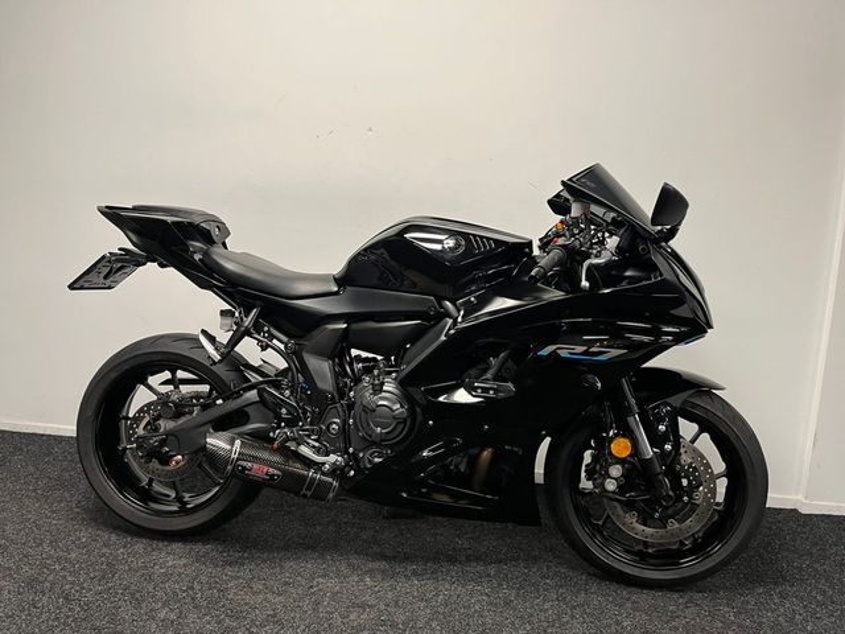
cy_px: 317
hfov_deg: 67.3
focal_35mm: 26
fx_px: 635
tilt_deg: -10.0
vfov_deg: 53.1
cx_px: 422
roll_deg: -1.2
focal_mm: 5.1
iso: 100
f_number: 1.6
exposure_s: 1/50
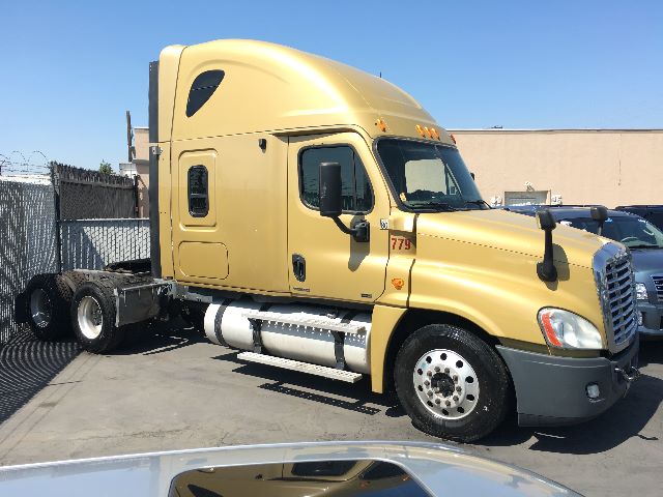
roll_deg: +0.9
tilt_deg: -3.0
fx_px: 555
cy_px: 248
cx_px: 332
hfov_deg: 61.7
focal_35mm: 29
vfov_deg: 48.2
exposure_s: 1/777
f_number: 2.2
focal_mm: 4.15
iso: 25
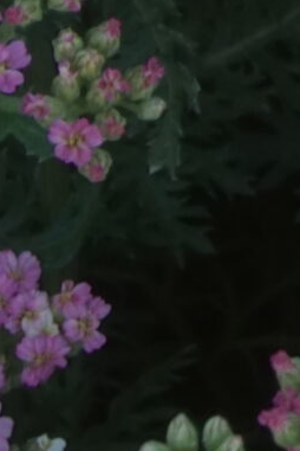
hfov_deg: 1.4
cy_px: -945
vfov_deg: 2.0
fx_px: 12587
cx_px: 747
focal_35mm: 1007
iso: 640
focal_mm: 100
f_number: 18
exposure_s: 1/160
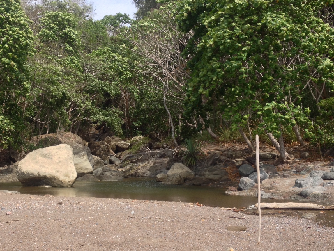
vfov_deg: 30.9
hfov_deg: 40.2
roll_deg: -0.1
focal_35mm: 47
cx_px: 133
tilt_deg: +3.0
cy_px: 124
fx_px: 454
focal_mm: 4.28
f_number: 2.4
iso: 50
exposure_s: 1/876
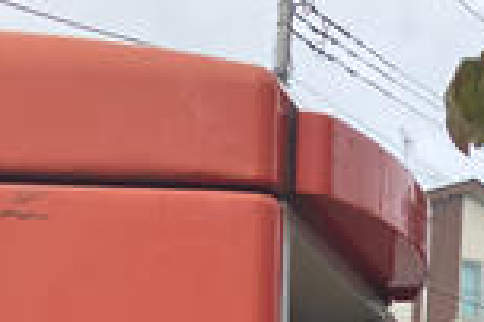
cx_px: 430
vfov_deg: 11.3
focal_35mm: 102
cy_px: 764
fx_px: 1370
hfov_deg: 19.7
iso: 32
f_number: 1.8
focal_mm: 3.99
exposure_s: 1/534
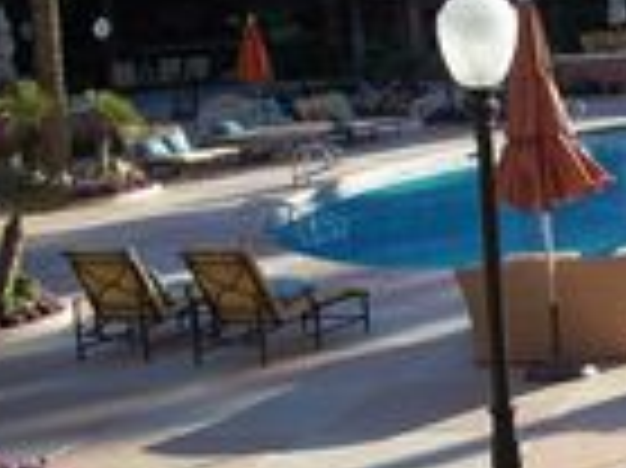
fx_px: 1771
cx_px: 761
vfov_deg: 15.0
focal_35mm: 98
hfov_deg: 18.9
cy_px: 126
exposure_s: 1/421
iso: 80
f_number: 2.8
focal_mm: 6.2
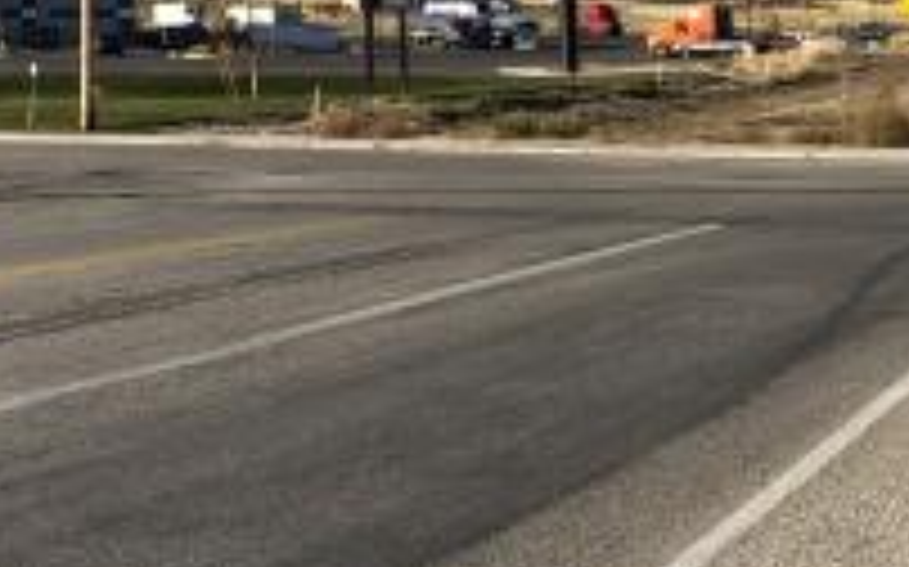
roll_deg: -0.2
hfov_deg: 21.4
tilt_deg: +5.6
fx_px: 2327
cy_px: -158
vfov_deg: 13.4
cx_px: 14
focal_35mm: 94
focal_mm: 3.99
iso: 20
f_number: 1.8
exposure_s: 1/1799
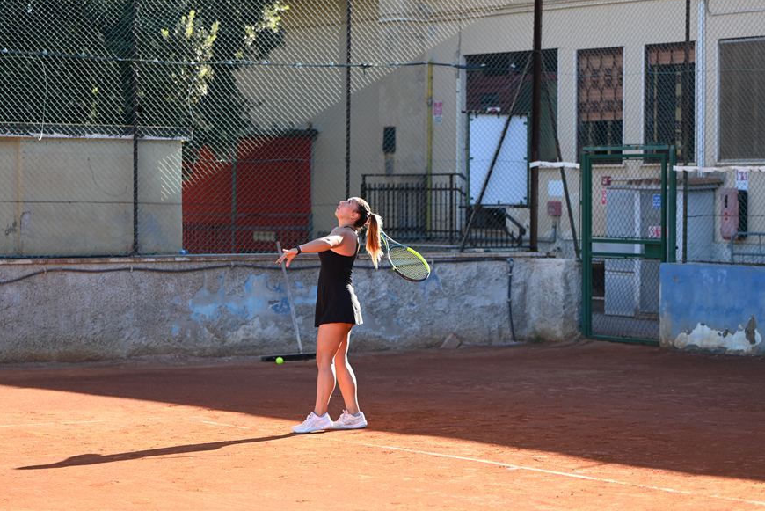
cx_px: 414
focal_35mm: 113
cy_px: 235
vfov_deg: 12.1
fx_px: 2402
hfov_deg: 18.1
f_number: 2.8
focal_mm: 96
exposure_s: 1/1000
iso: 280
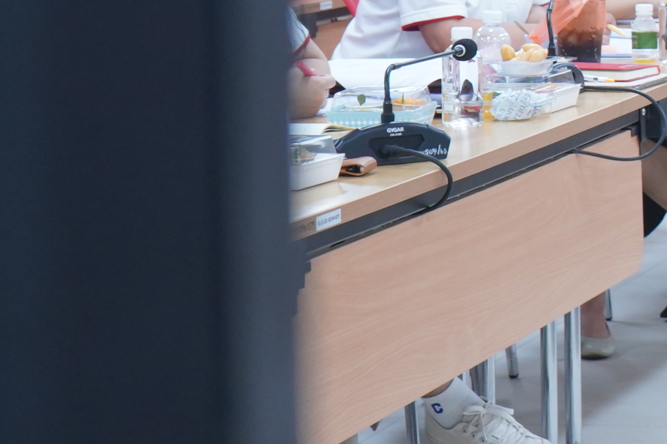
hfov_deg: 12.1
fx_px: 2872
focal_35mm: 155
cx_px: 1219
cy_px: -43
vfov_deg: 8.8
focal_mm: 39
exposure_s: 1/100
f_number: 5
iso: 2000
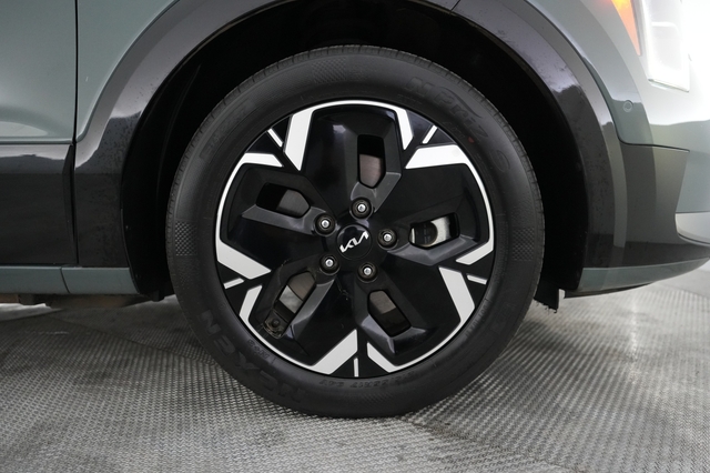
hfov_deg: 71.5
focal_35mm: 25
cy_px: 236
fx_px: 493
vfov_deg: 51.2
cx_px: 355
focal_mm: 25
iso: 5000
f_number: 2.8
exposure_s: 1/160
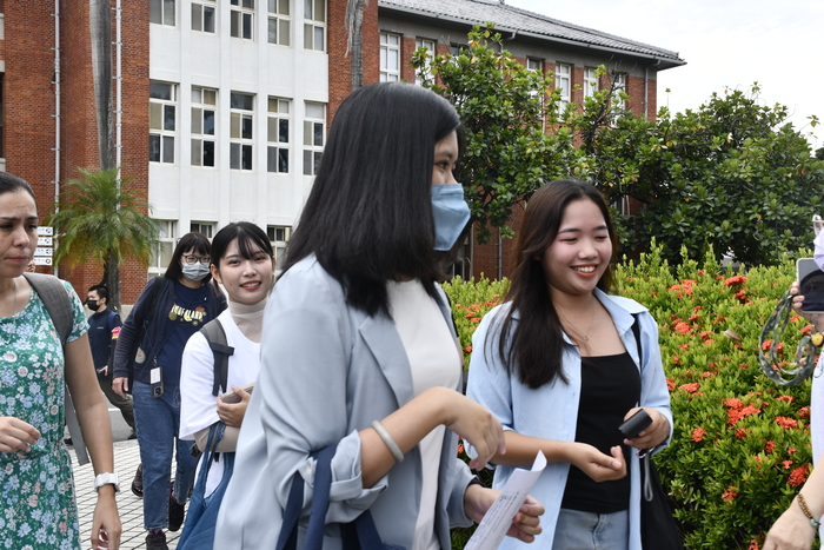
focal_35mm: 45
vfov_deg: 29.9
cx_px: 412
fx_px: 1030
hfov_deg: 43.6
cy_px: 275
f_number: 8
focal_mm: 30
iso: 200
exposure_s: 1/250
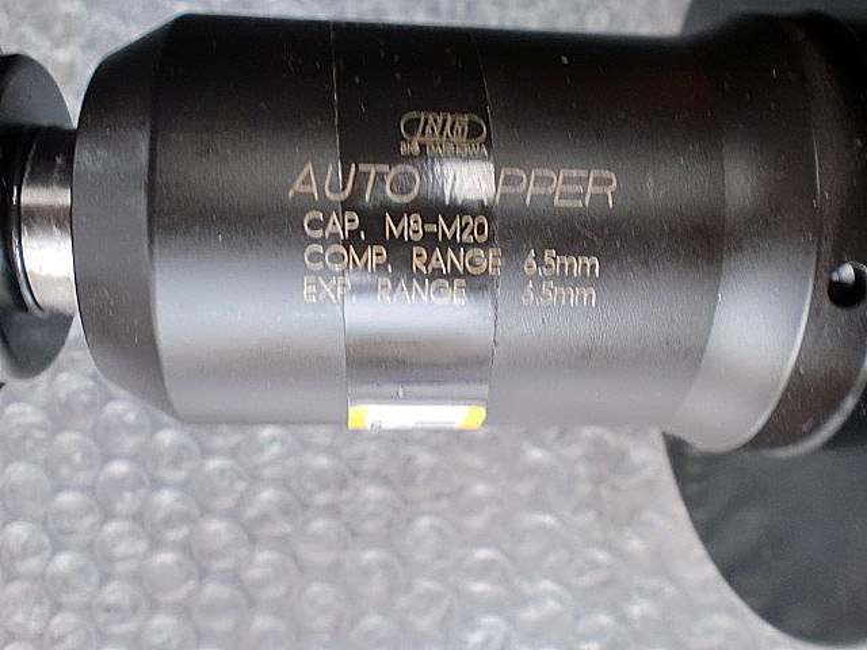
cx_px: 434
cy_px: 325
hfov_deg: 52.6
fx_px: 877
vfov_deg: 40.7
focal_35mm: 35
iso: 64
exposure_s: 1/60
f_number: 3.1
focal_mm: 6.3
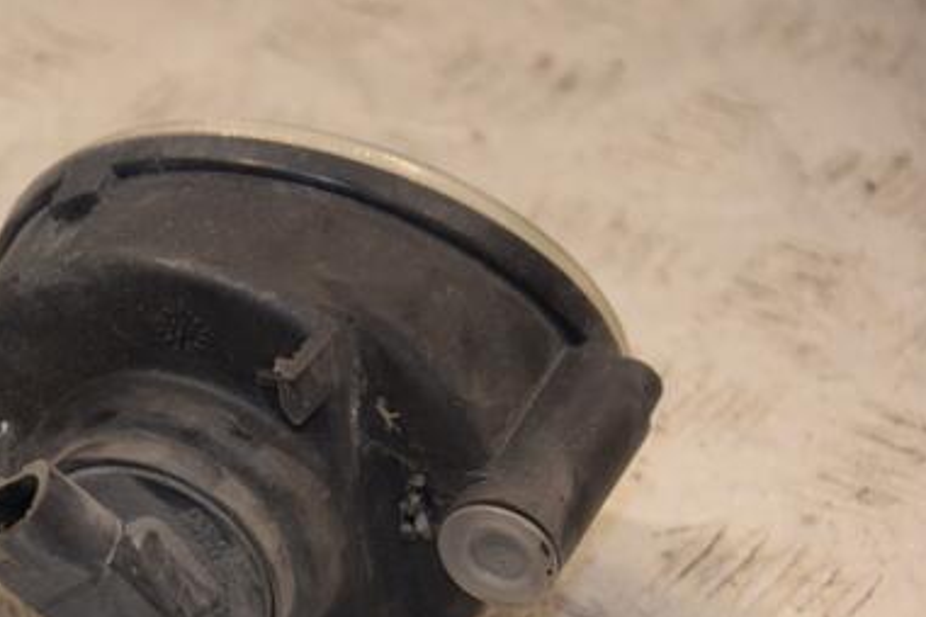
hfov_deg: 8.3
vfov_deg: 5.5
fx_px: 6373
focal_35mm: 248
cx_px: 204
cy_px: 428
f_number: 5.6
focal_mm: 105
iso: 560
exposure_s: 1/125
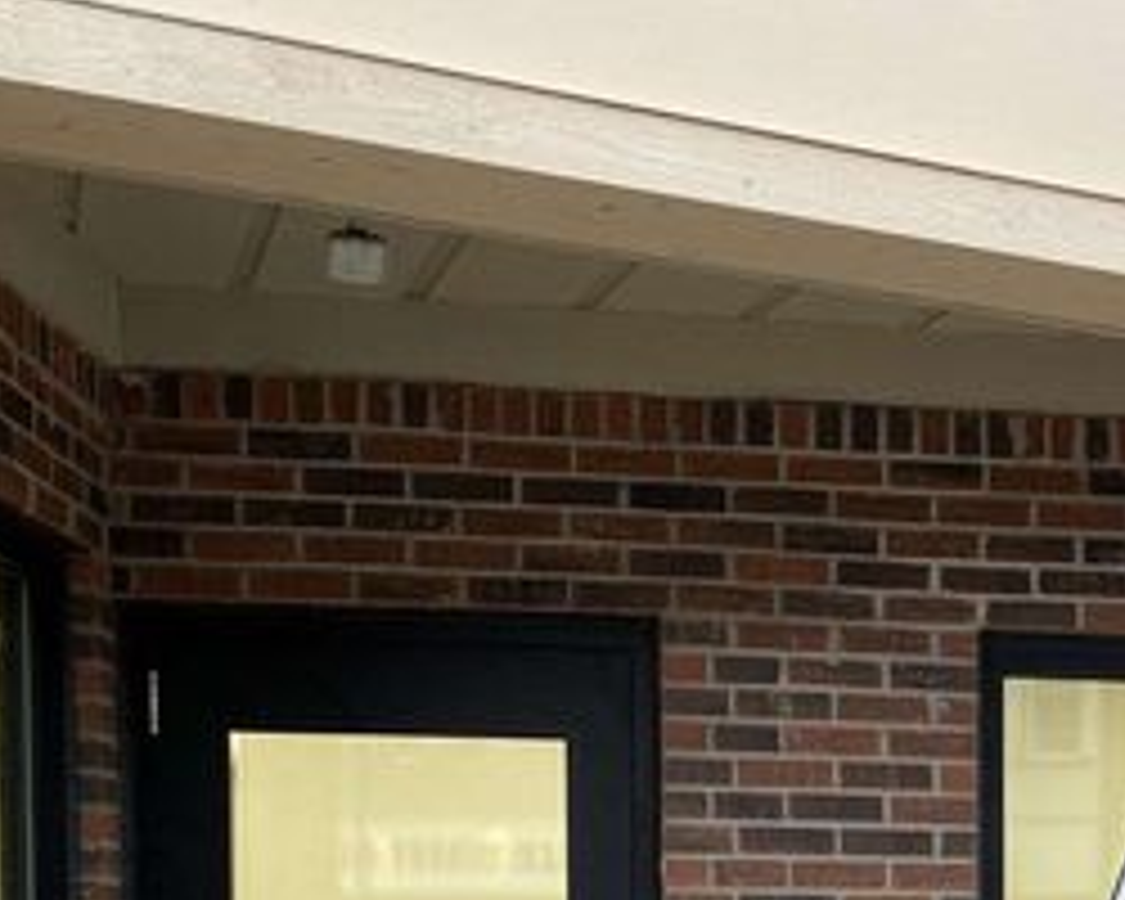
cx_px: 1206
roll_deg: -0.5
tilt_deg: -2.6
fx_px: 2164
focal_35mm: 65
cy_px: 1066
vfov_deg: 21.8
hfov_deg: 27.0
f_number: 1.8
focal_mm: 4.25
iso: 125
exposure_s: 1/104
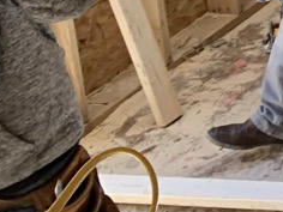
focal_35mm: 176
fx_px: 1439
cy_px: -422
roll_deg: +6.5
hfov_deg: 8.9
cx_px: 874
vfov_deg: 7.4
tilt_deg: -11.9
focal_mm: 4.25
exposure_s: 1/122
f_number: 1.8
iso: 25
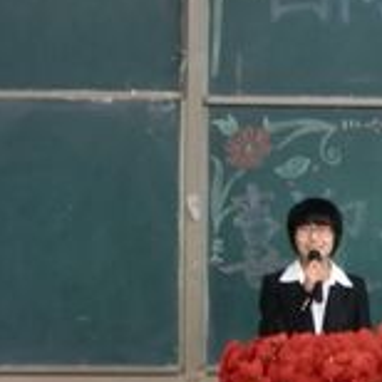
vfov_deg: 6.6
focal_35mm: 265
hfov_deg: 6.6
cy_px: 175
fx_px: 3309
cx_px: 474
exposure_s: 1/8
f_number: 4.1
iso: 400
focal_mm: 19.78
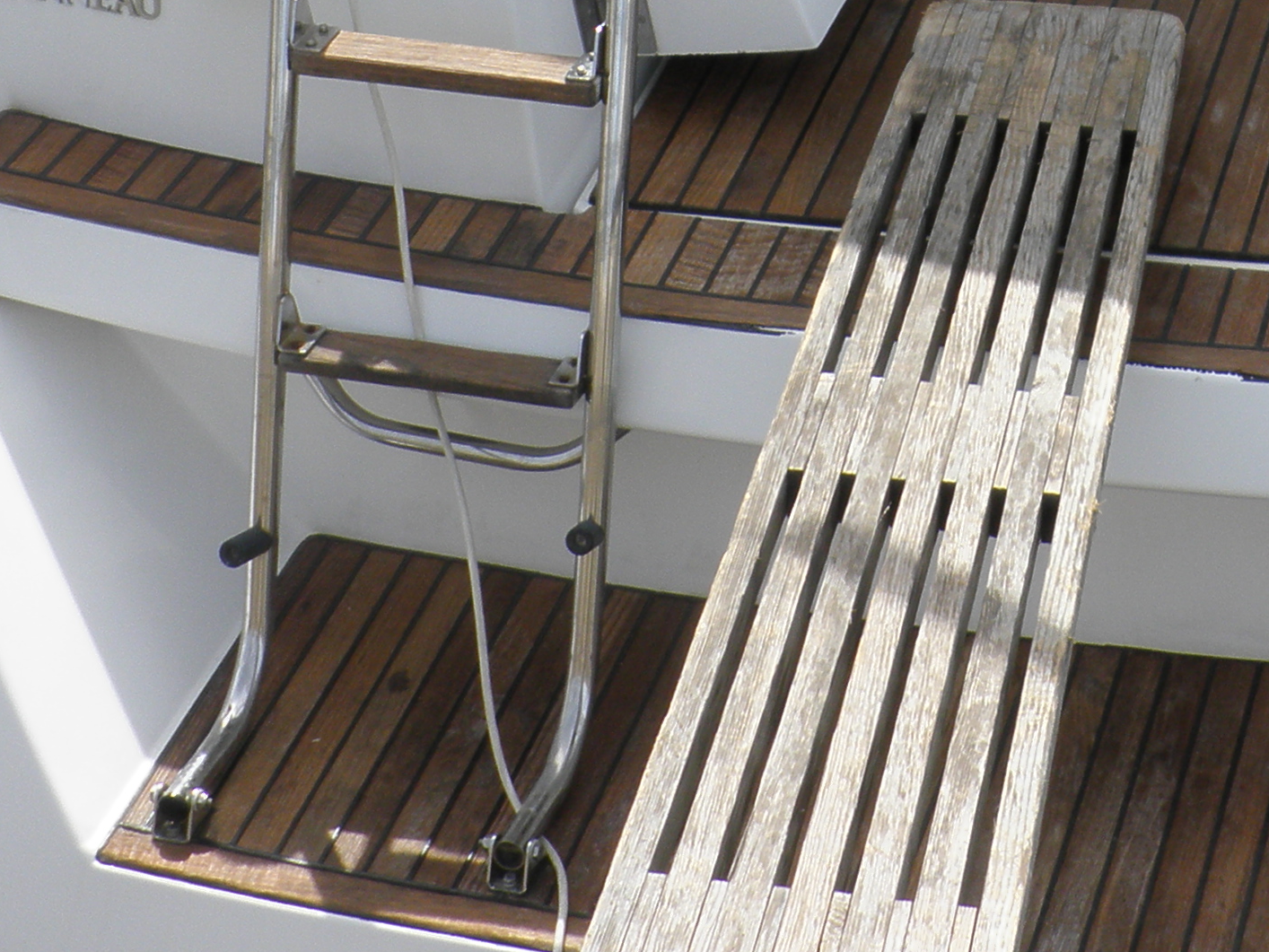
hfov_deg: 19.0
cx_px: 1222
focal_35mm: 101
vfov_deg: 14.1
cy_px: -257
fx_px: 3703
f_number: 5.6
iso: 64
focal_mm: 6.3
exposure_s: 1/200
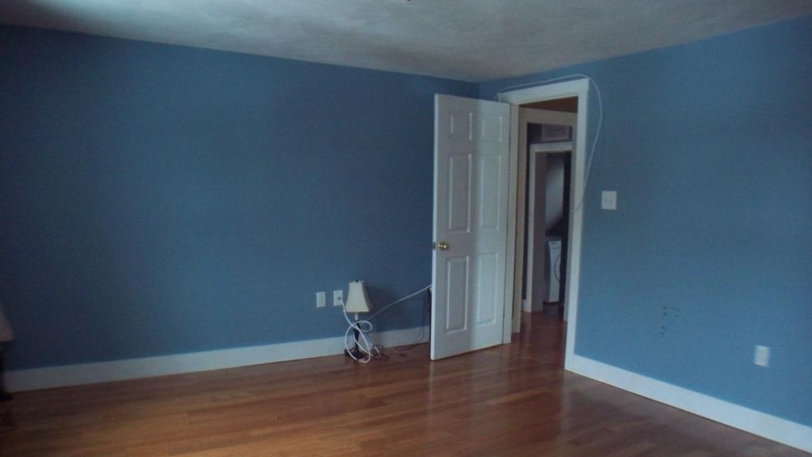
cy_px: 301
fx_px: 883
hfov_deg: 49.4
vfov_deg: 28.8
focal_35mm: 41
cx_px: 403
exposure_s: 1/8
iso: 200
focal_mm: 6.2
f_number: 2.8
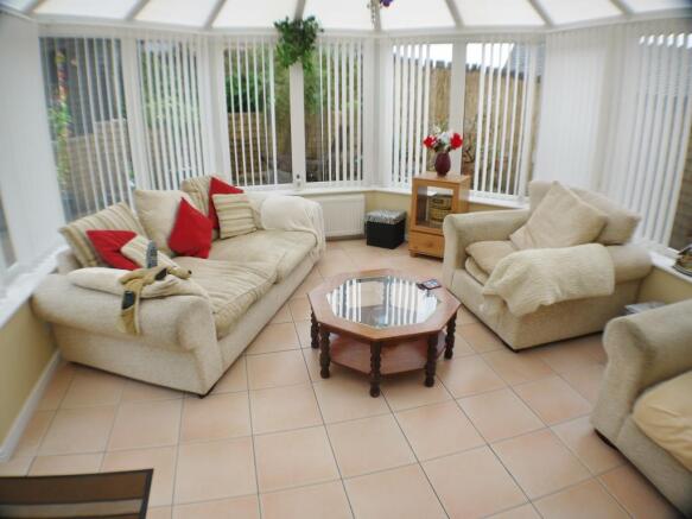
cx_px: 346
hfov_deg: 63.5
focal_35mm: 28
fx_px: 560
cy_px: 260
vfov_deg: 49.7
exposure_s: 1/125
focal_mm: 14
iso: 100
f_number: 4
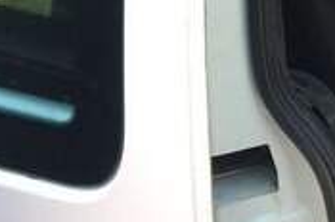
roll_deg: -0.7
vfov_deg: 11.6
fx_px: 1059
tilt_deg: -16.8
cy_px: -81
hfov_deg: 15.6
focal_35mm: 114
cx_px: 592
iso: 32
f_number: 2.2
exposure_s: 1/100
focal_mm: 4.15
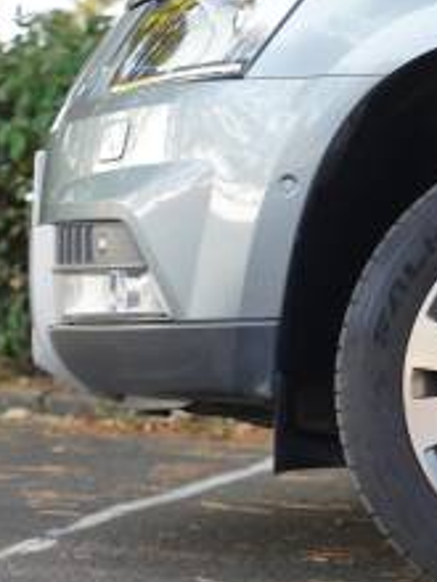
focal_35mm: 151
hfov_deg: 9.6
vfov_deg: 13.1
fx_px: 2533
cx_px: 604
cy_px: 214
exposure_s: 1/60
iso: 160
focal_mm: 53.9
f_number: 4
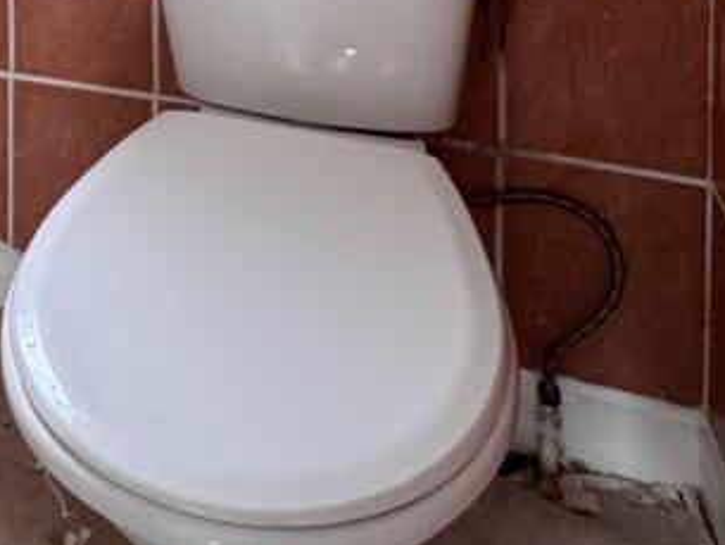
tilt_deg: -1.2
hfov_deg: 37.0
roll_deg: +0.6
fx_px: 985
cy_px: -300
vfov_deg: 23.7
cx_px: 33
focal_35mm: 47
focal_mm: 2.22
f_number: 2.2
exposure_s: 1/60
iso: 320
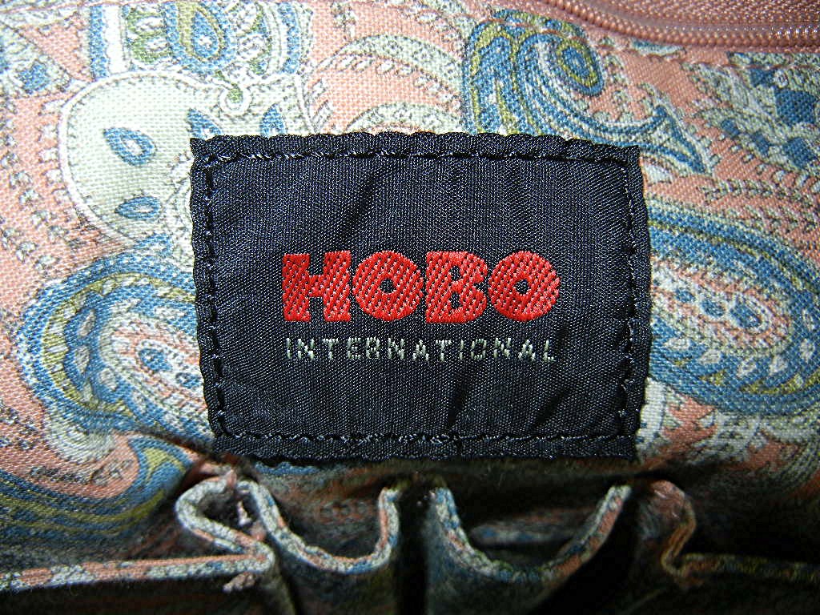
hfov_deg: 60.0
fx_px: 711
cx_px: 410
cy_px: 308
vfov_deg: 46.8
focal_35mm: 30
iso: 200
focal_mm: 5.4
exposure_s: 1/30
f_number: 7
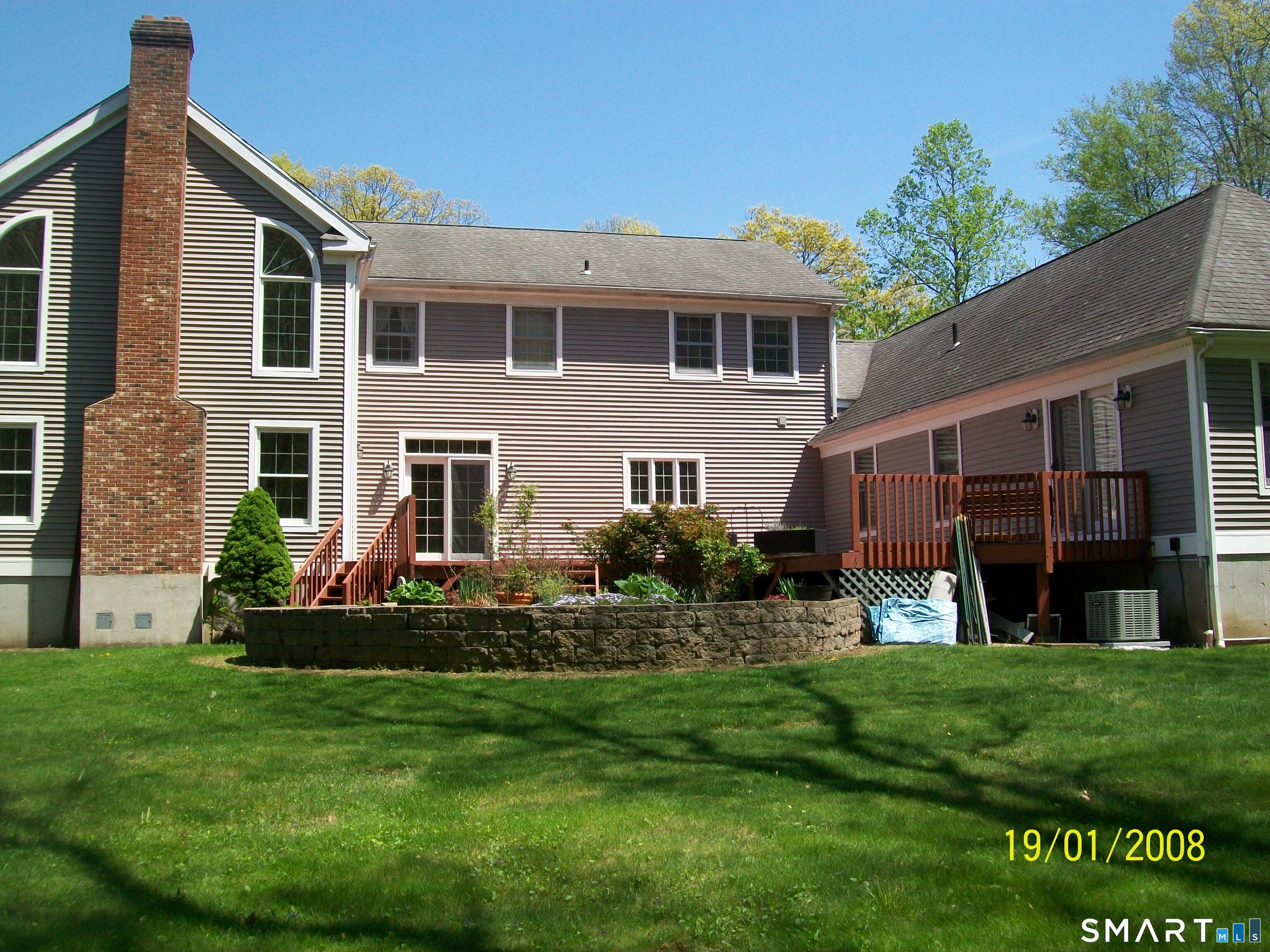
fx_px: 1321
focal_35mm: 36
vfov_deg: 39.7
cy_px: 476
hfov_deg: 51.4
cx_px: 635
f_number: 4.8
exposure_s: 1/320
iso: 64
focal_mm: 6
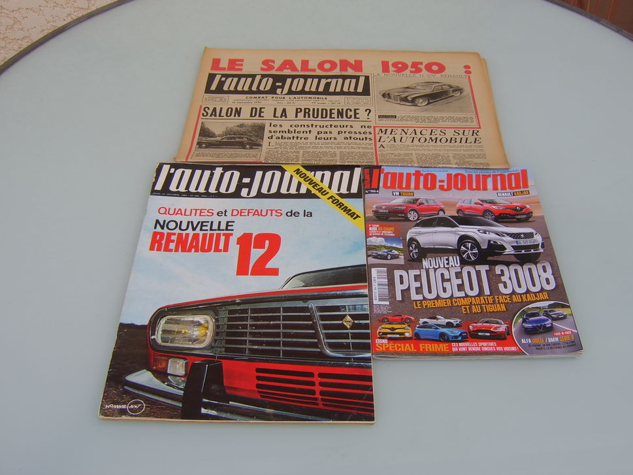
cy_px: 232
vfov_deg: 44.2
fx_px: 585
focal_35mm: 32
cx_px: 321
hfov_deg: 56.8
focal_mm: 8.13
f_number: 4
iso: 50
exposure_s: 1/148
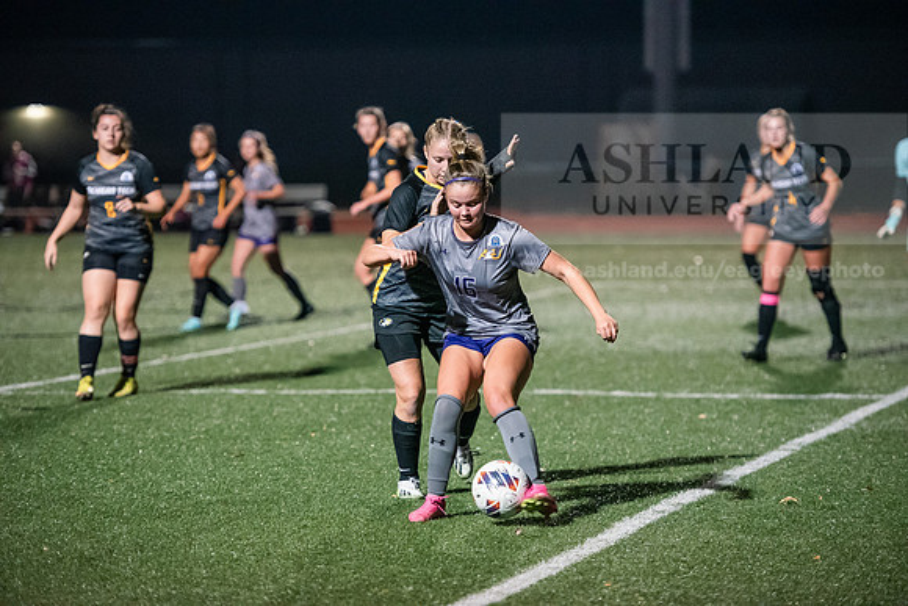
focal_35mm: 155
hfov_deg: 13.2
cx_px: 454
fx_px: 3910
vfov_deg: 8.9
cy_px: 303
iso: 8000
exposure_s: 1/1000
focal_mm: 155
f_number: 2.8
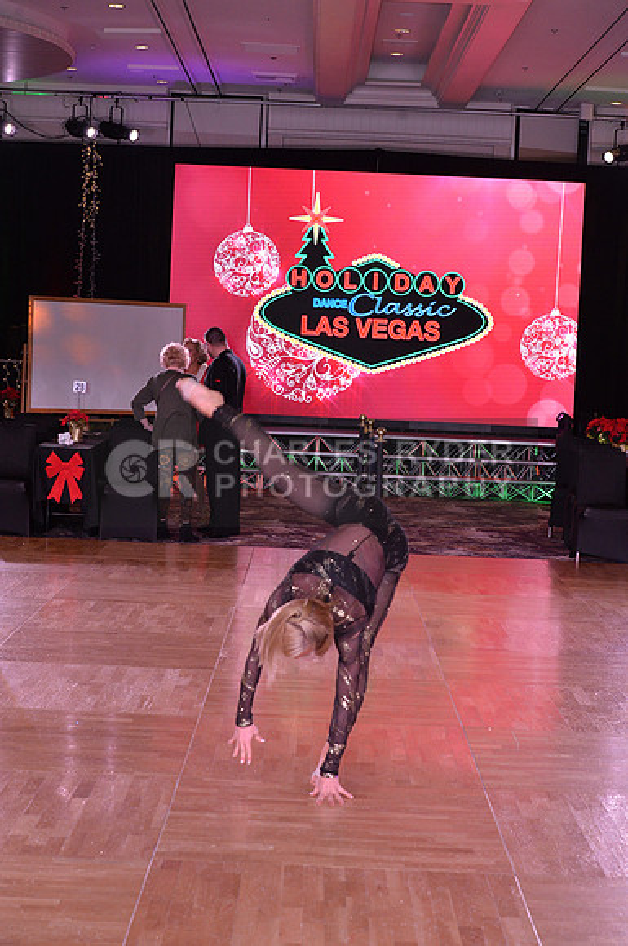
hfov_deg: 19.4
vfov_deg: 28.9
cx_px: 314
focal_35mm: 70
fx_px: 1837
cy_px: 473
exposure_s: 1/250
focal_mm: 70
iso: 2000
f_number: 7.1
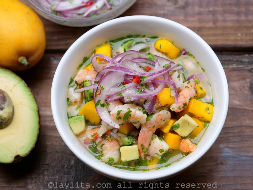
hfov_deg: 20.4
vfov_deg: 15.4
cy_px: 95
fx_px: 702
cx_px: 126
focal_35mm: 96
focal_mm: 48
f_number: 4.5
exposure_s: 1/250
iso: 200
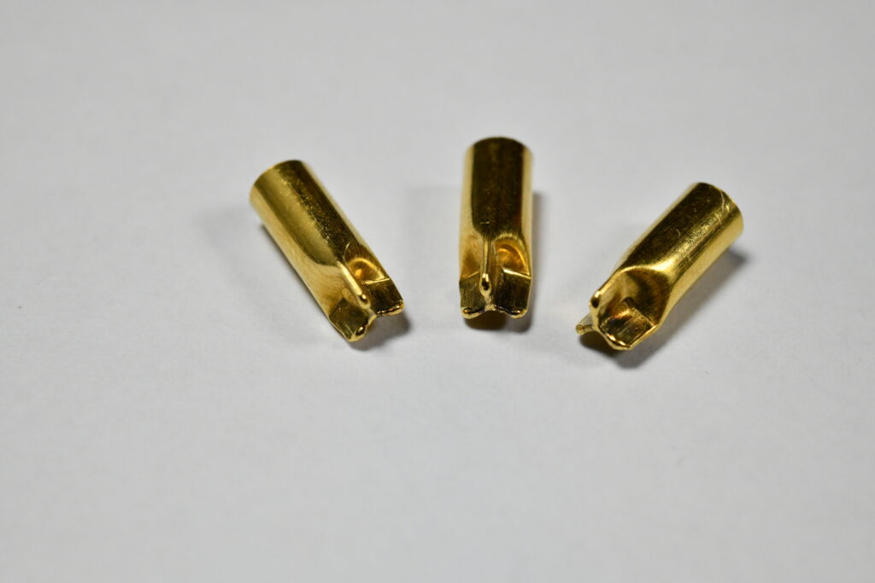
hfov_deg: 33.4
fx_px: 1458
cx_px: 438
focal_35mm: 60
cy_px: 292
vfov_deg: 22.6
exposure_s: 1/1000
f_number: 16
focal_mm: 60
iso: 2500
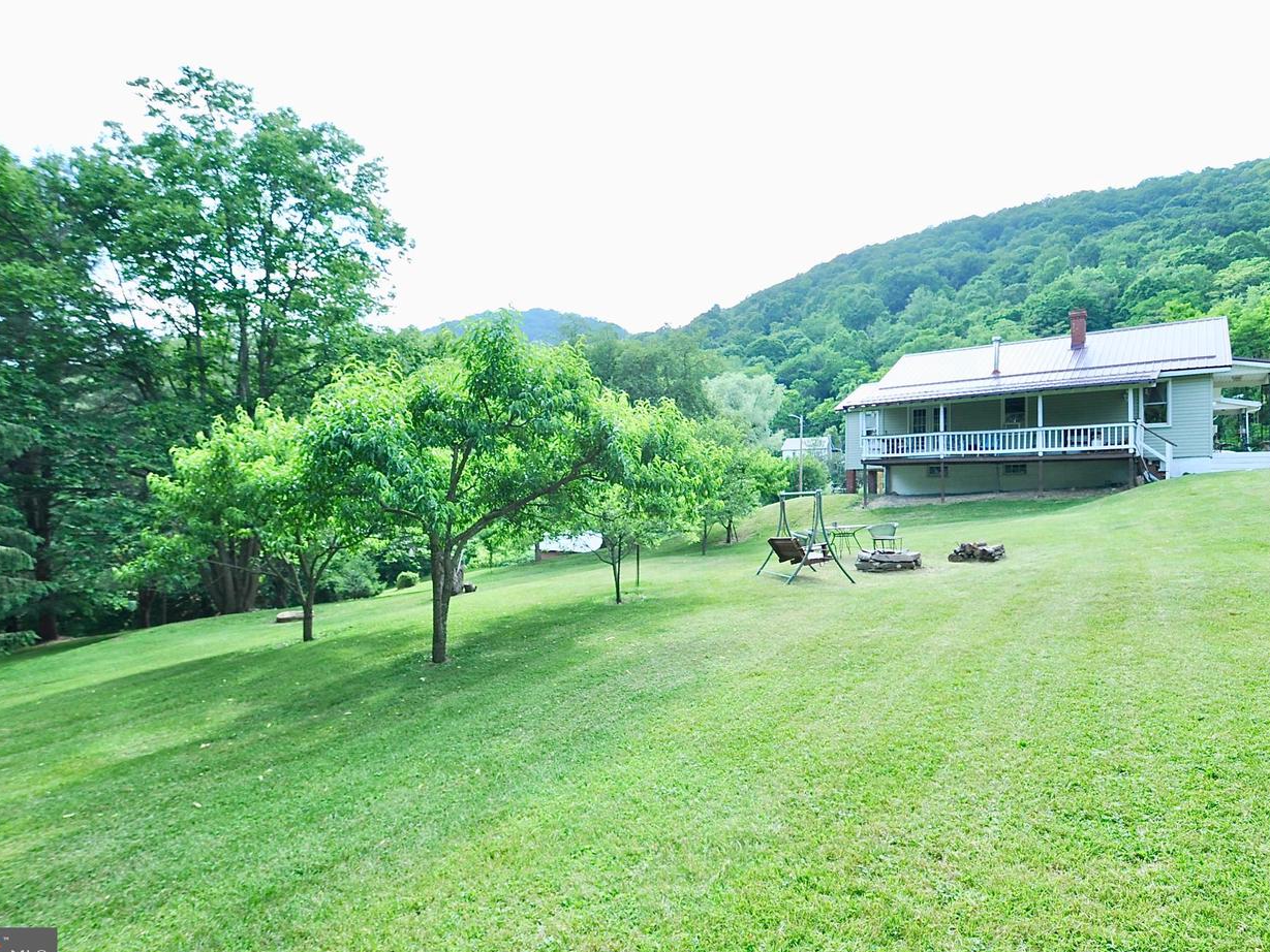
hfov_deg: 86.0
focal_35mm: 19
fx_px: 681
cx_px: 641
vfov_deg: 69.9
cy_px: 486
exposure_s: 1/160
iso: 200
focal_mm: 11
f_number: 6.3
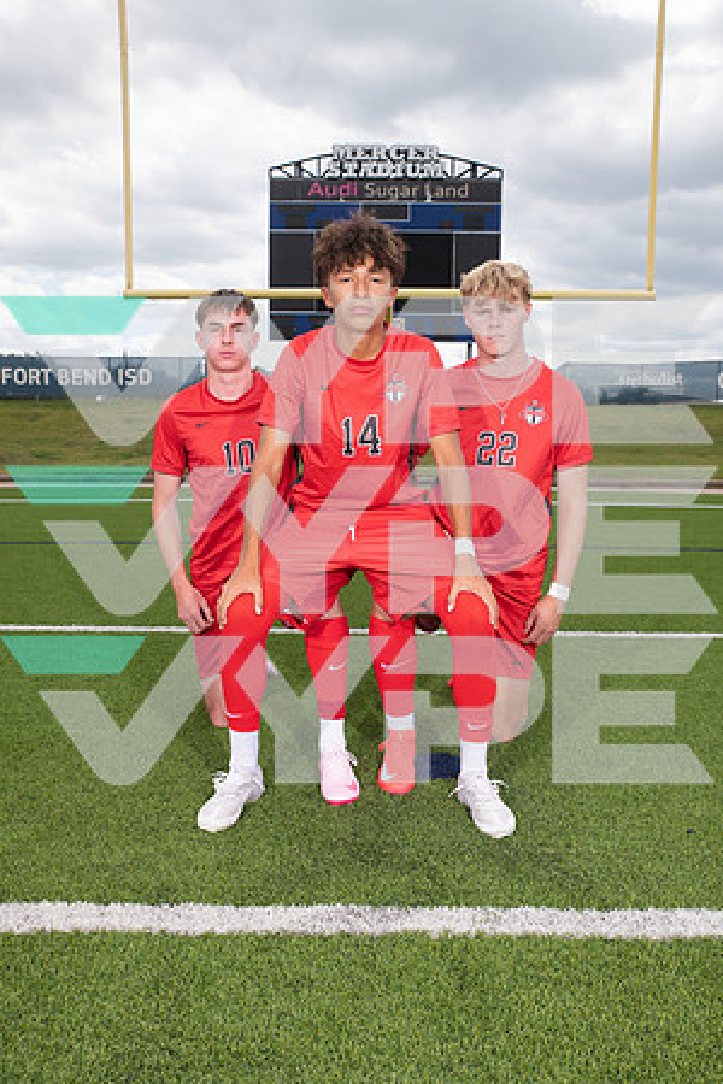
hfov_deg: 38.9
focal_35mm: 34
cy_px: 542
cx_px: 362
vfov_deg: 55.8
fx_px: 1024
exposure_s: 1/400
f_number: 7.1
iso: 125
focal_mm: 34
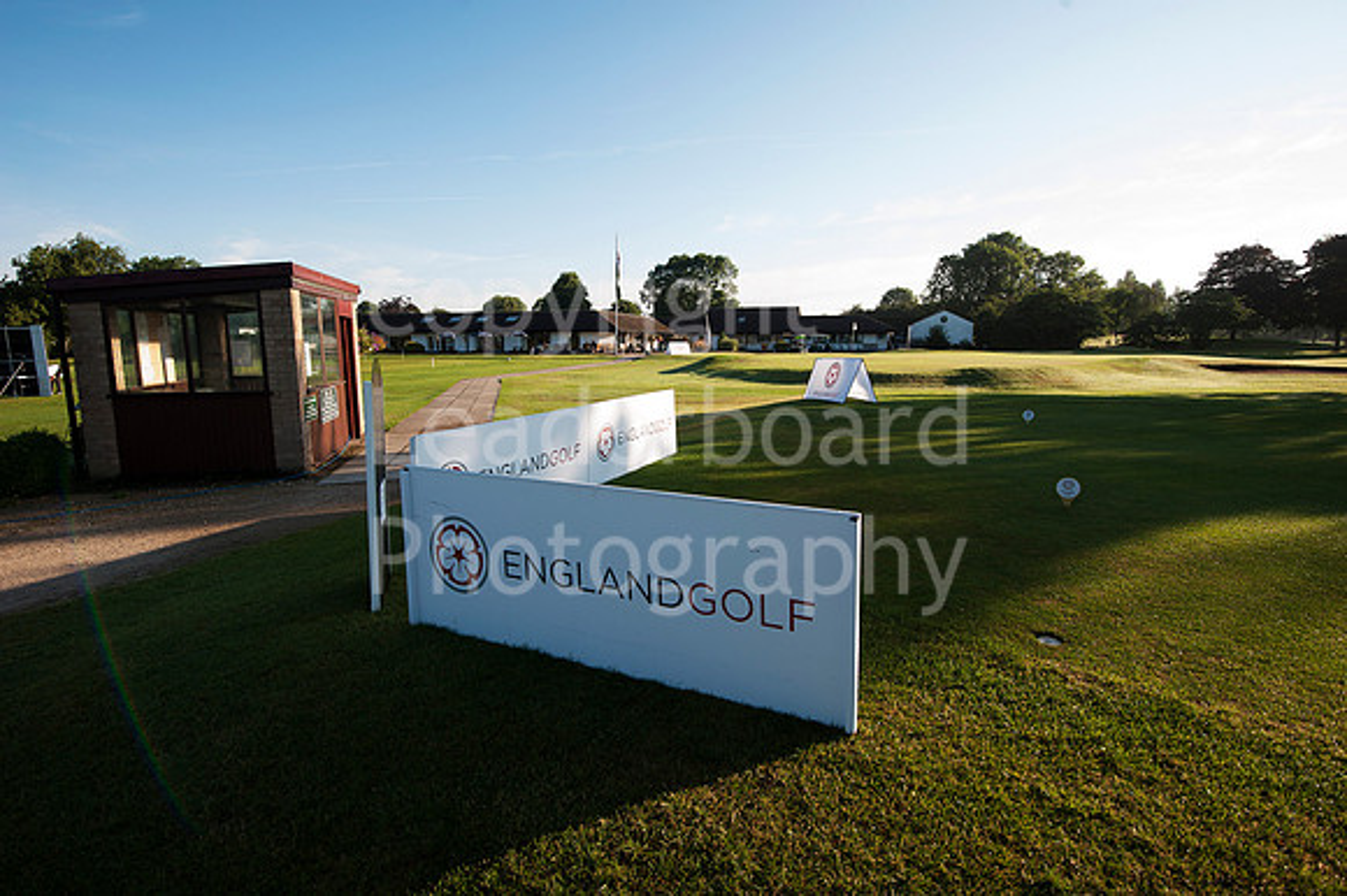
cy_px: 448
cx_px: 674
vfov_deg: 67.3
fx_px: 673
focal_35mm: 18
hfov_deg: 90.0
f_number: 7.1
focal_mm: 18
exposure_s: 1/200
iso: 200
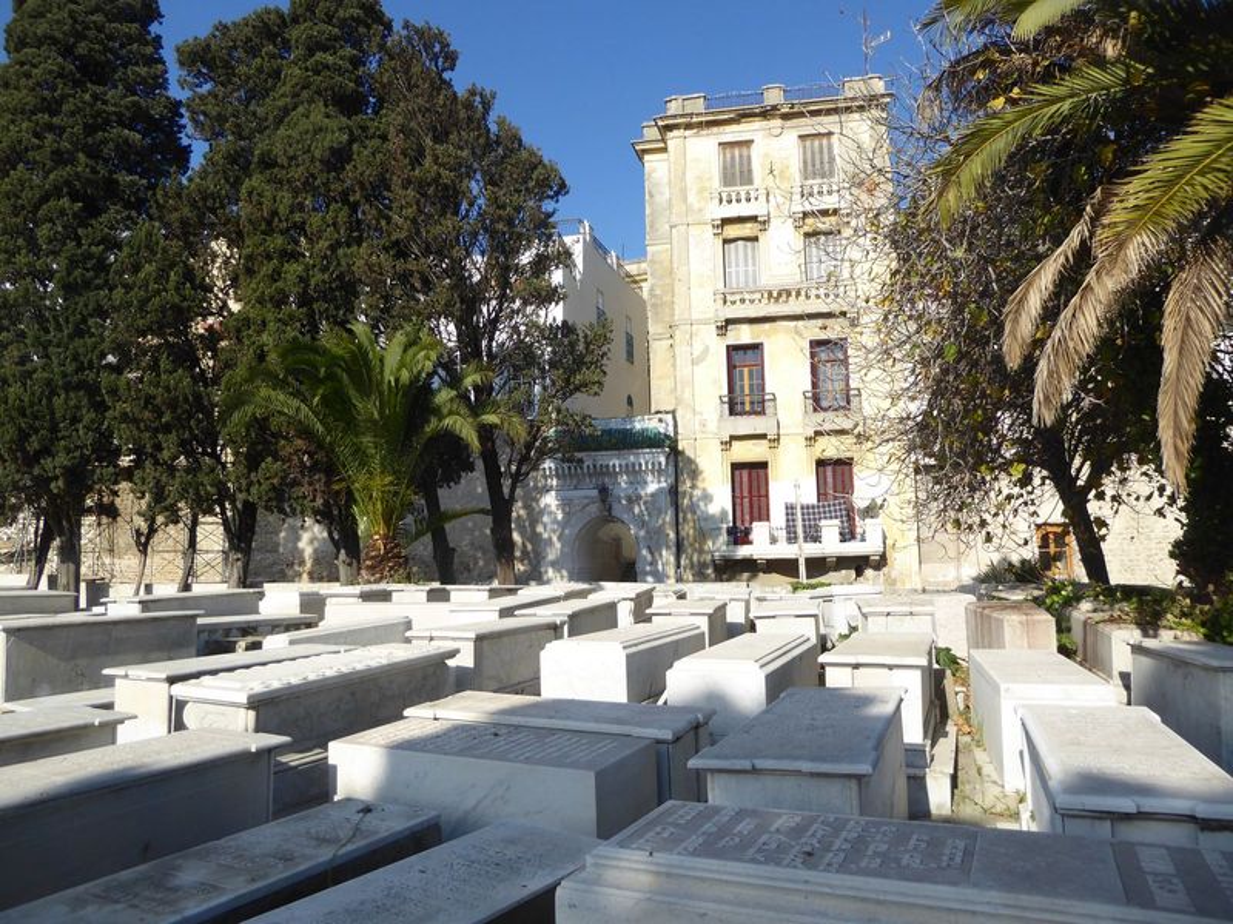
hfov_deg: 69.4
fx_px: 890
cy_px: 462
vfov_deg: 54.9
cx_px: 616
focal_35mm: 25
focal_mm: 4.3
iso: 80
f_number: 3.3
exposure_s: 1/800
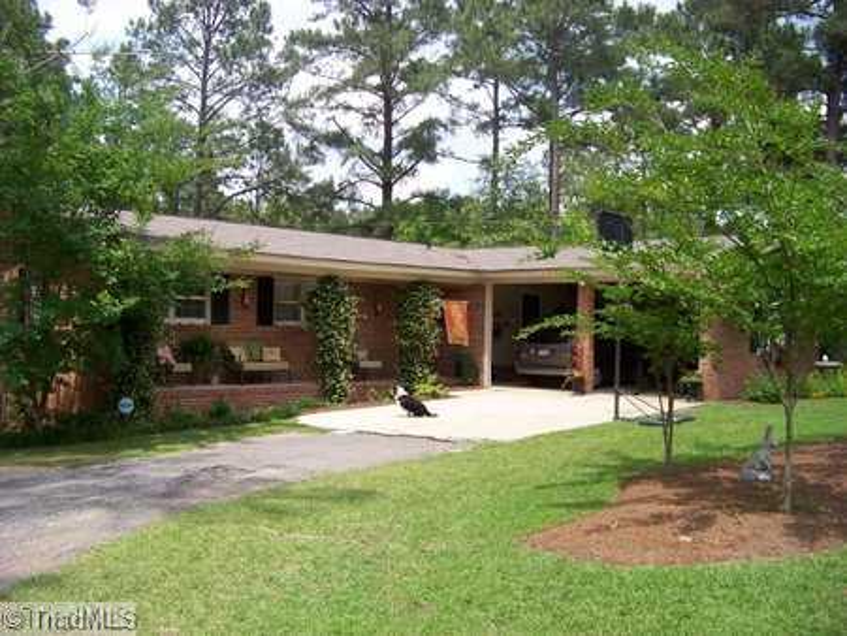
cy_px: 318
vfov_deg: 39.7
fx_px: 881
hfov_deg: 51.3
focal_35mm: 36
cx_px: 424
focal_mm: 5.85
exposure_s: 1/640
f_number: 2.8
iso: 64
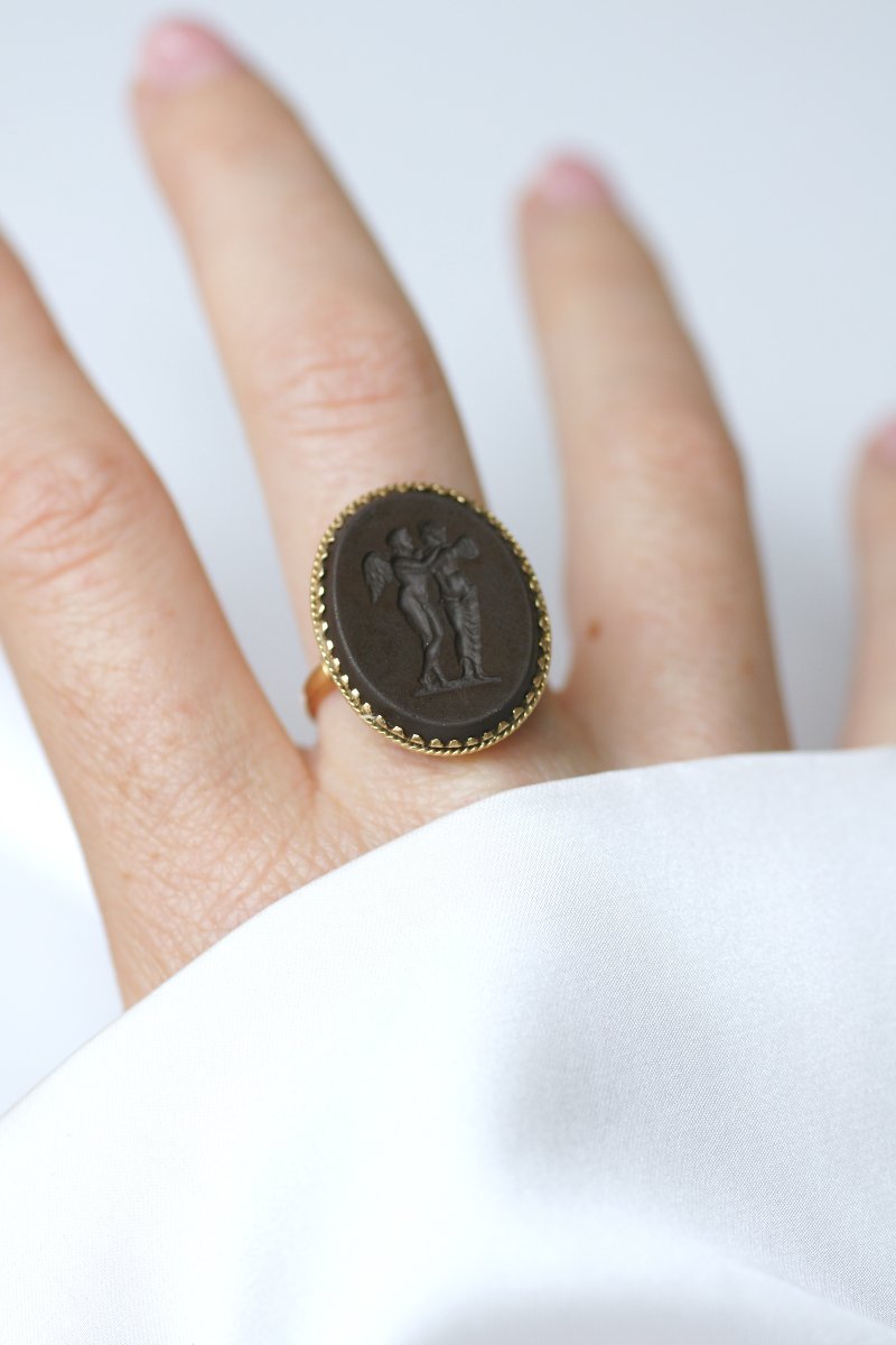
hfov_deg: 13.0
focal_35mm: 105
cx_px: 448
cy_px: 672
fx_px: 3920
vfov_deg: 19.5
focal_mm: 70
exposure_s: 1/125
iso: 200
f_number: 3.5
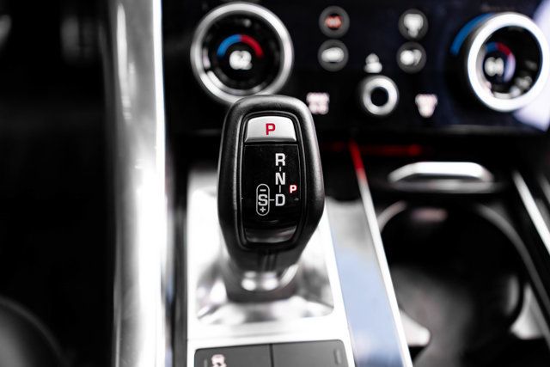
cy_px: 184
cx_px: 275
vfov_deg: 36.9
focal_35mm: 36
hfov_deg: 53.1
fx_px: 550
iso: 500
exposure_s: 1/200
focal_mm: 36
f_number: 2.8
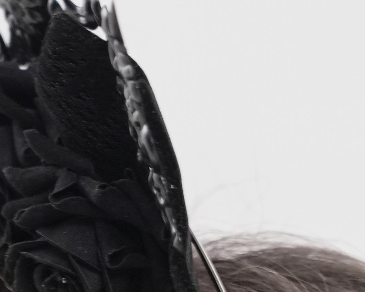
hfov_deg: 4.5
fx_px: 4689
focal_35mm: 434
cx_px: 43
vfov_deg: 3.5
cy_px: 948
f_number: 4
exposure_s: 1/100
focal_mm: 70
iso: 320
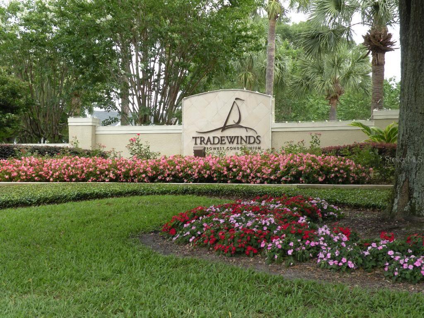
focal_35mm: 67
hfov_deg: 29.0
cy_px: 159
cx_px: 212
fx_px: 821
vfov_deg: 21.9
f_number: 4.5
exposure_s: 1/110
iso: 64
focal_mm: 11.9
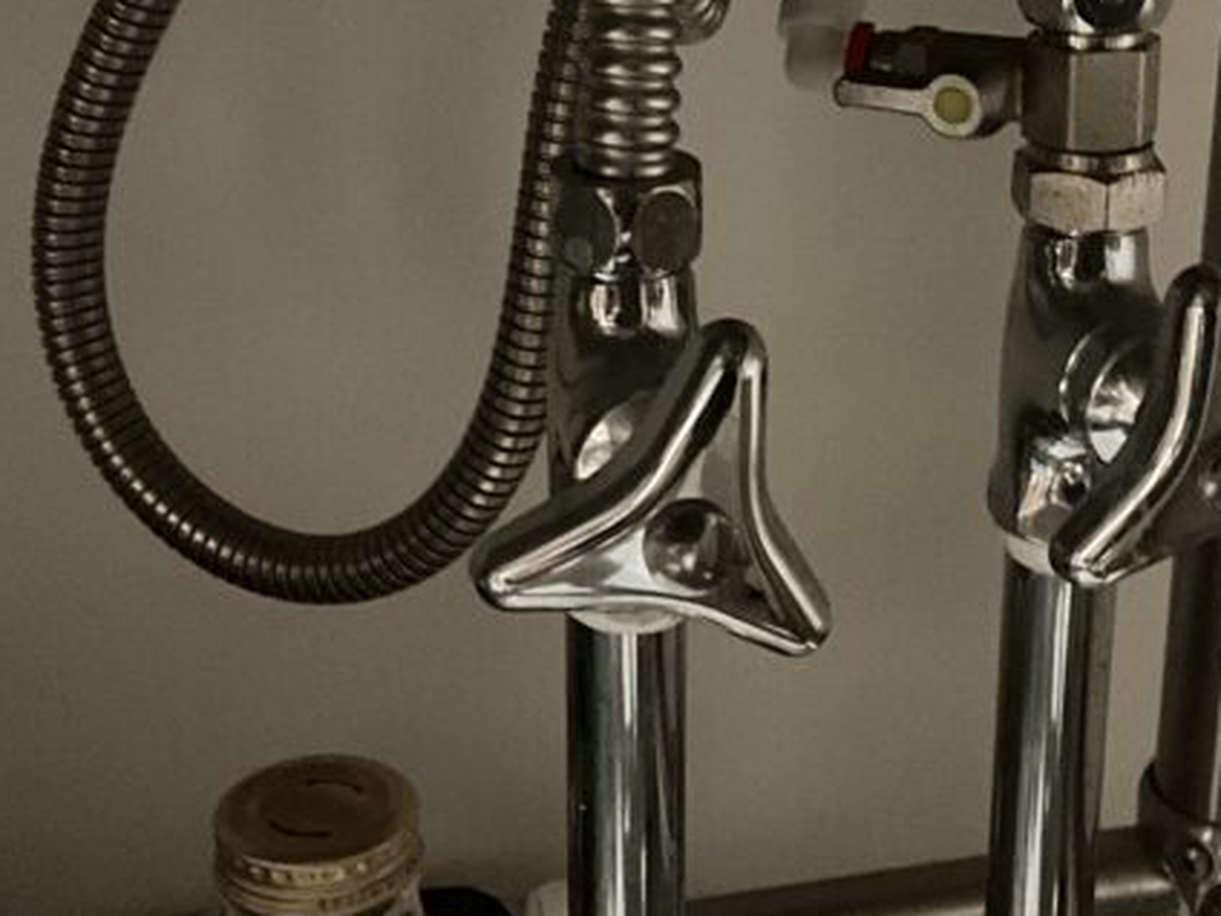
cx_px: 818
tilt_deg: -22.5
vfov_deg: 20.9
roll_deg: -1.4
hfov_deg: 27.6
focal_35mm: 70
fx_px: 2469
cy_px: 302
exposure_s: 1/15
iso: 640
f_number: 1.8
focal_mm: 3
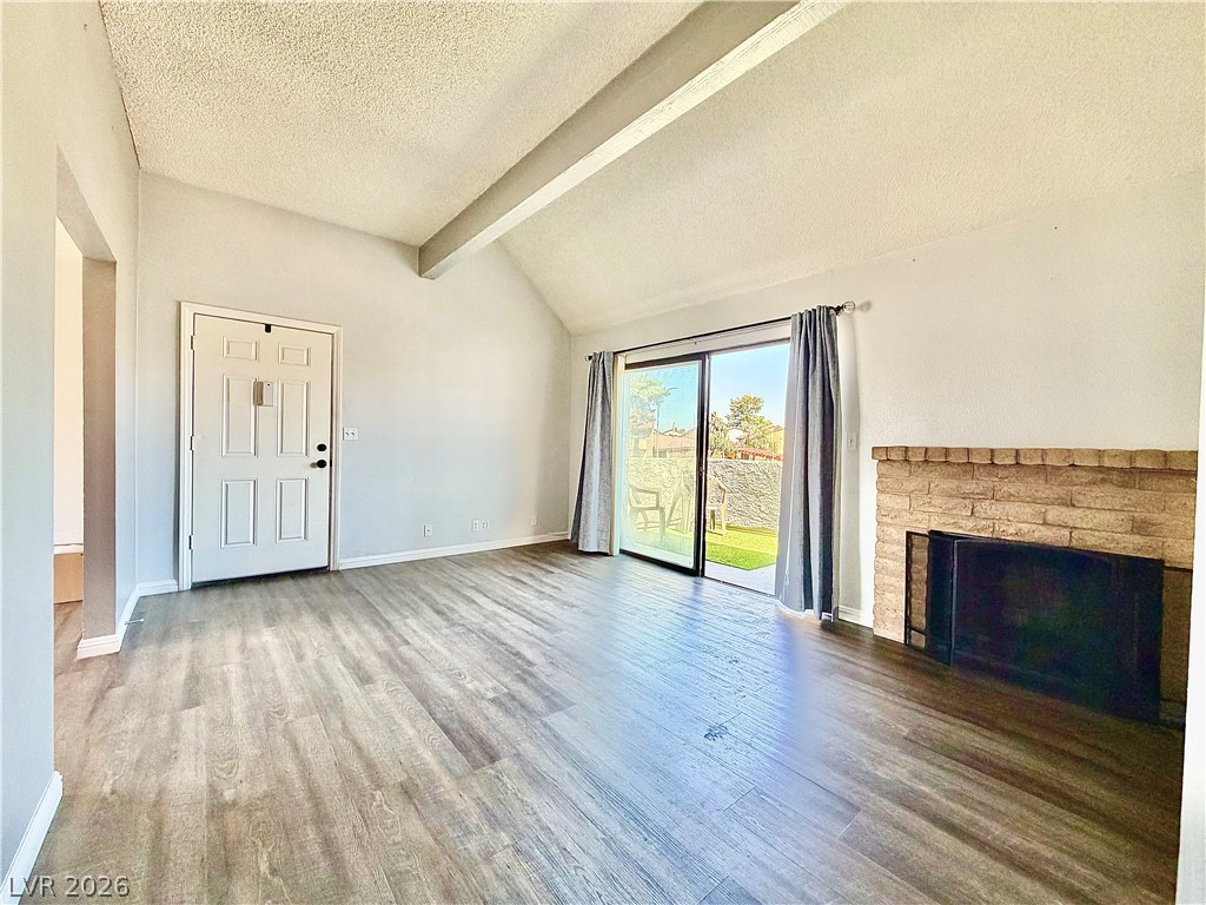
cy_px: 452
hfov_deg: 102.1
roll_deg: -0.7
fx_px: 488
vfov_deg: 85.7
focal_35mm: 14
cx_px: 603
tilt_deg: -1.7
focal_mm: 2.22
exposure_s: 1/121
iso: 250
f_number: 2.2
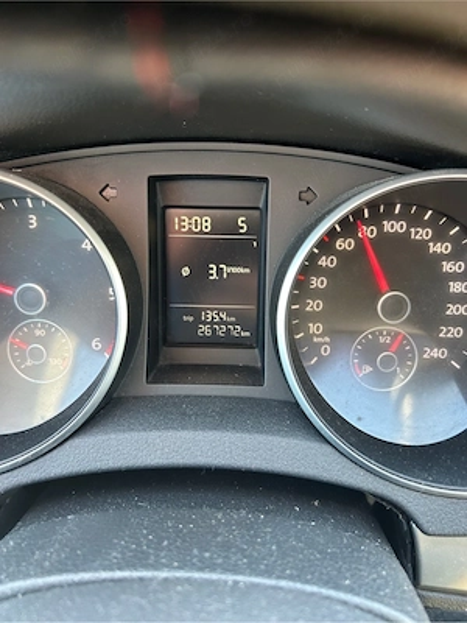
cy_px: 312
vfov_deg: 67.3
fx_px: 468
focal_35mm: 26
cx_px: 234
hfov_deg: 53.1
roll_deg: +2.0
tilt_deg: -29.9
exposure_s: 1/68
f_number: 1.5
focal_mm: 5.7
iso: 125
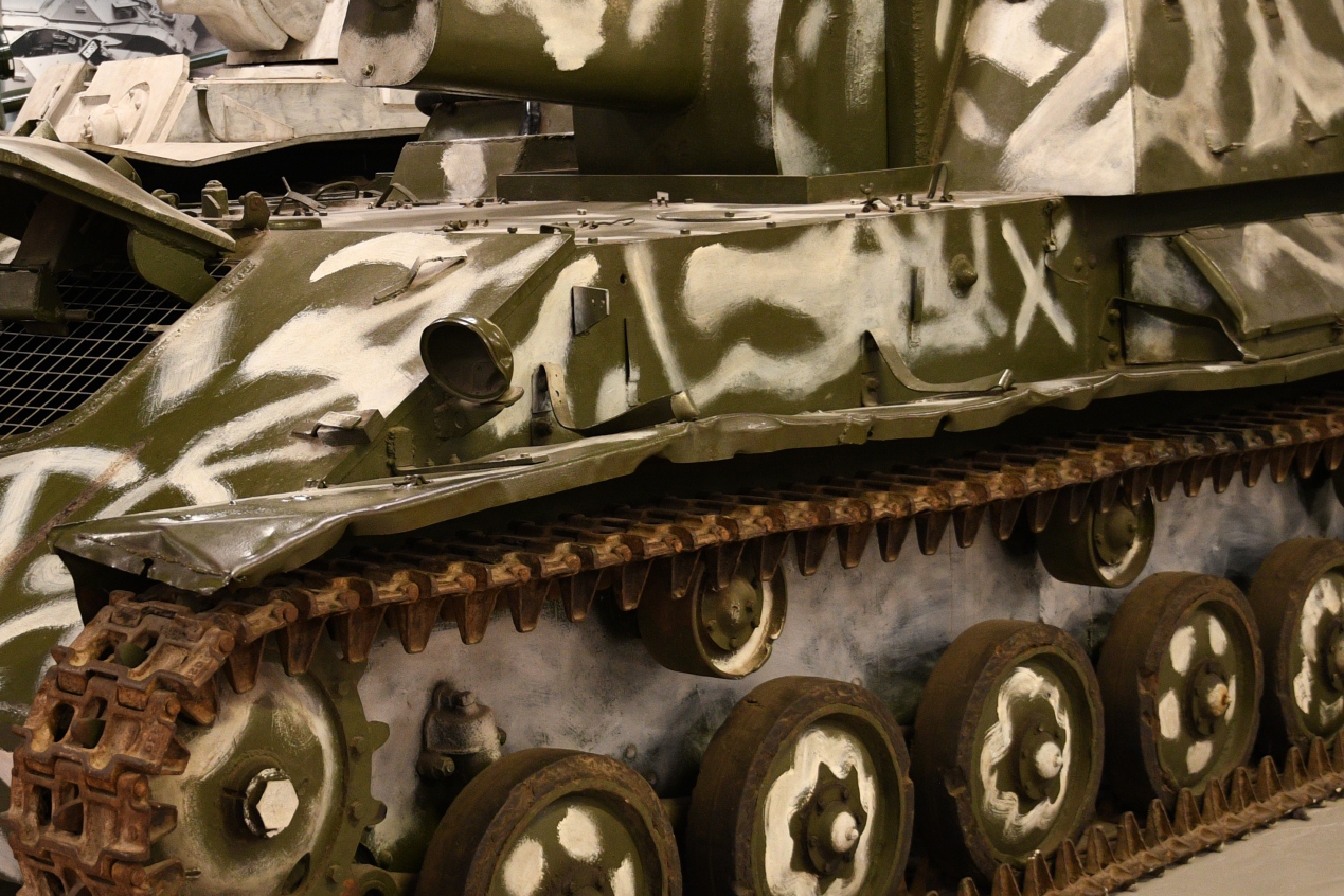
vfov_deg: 19.5
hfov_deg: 28.8
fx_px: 2613
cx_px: 522
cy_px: 435
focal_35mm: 70
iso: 800
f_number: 3.2
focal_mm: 25
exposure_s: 1/40
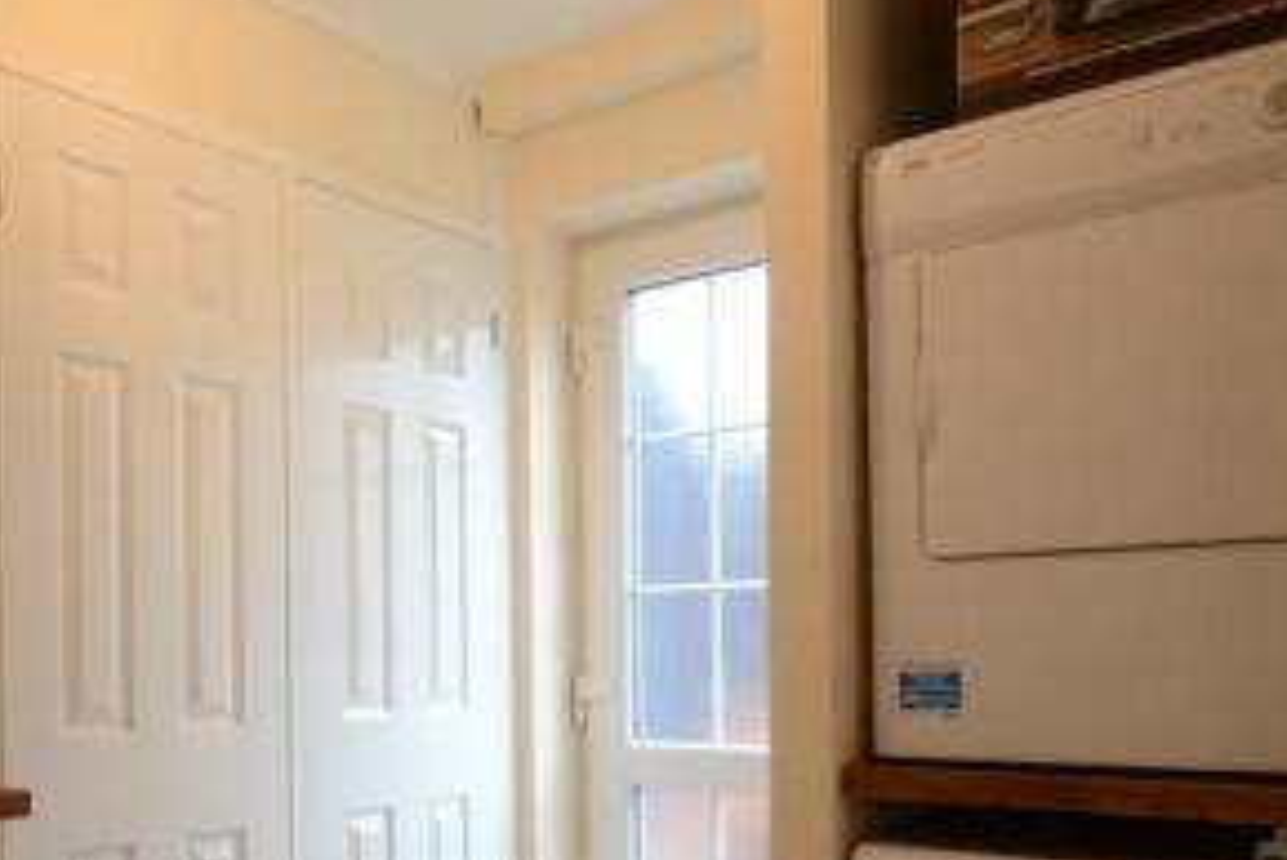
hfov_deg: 53.0
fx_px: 1216
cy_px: 653
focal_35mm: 34
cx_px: 305
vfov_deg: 37.9
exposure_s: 1/30
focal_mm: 10
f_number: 4
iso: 360
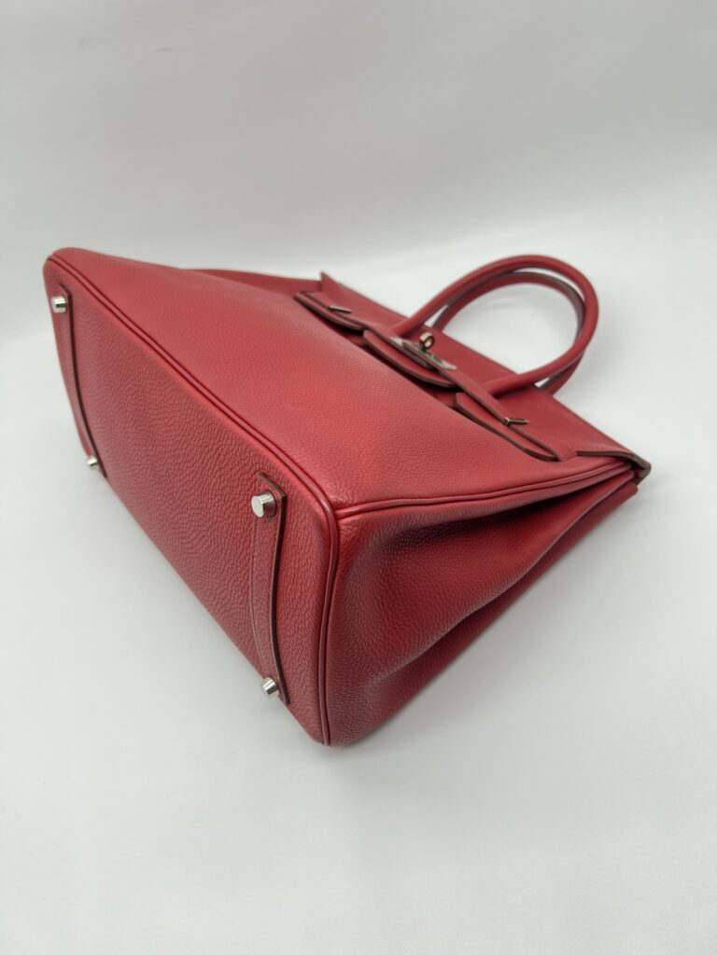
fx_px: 718
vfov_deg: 67.3
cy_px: 478
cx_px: 358
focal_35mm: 26
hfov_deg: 53.1
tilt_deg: -47.4
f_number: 1.5
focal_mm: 5.7
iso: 40
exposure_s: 1/100
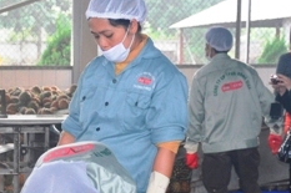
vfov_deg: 9.7
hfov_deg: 14.5
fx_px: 1131
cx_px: 20
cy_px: 210
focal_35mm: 140
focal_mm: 34
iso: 450
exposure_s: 1/125
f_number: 4.2
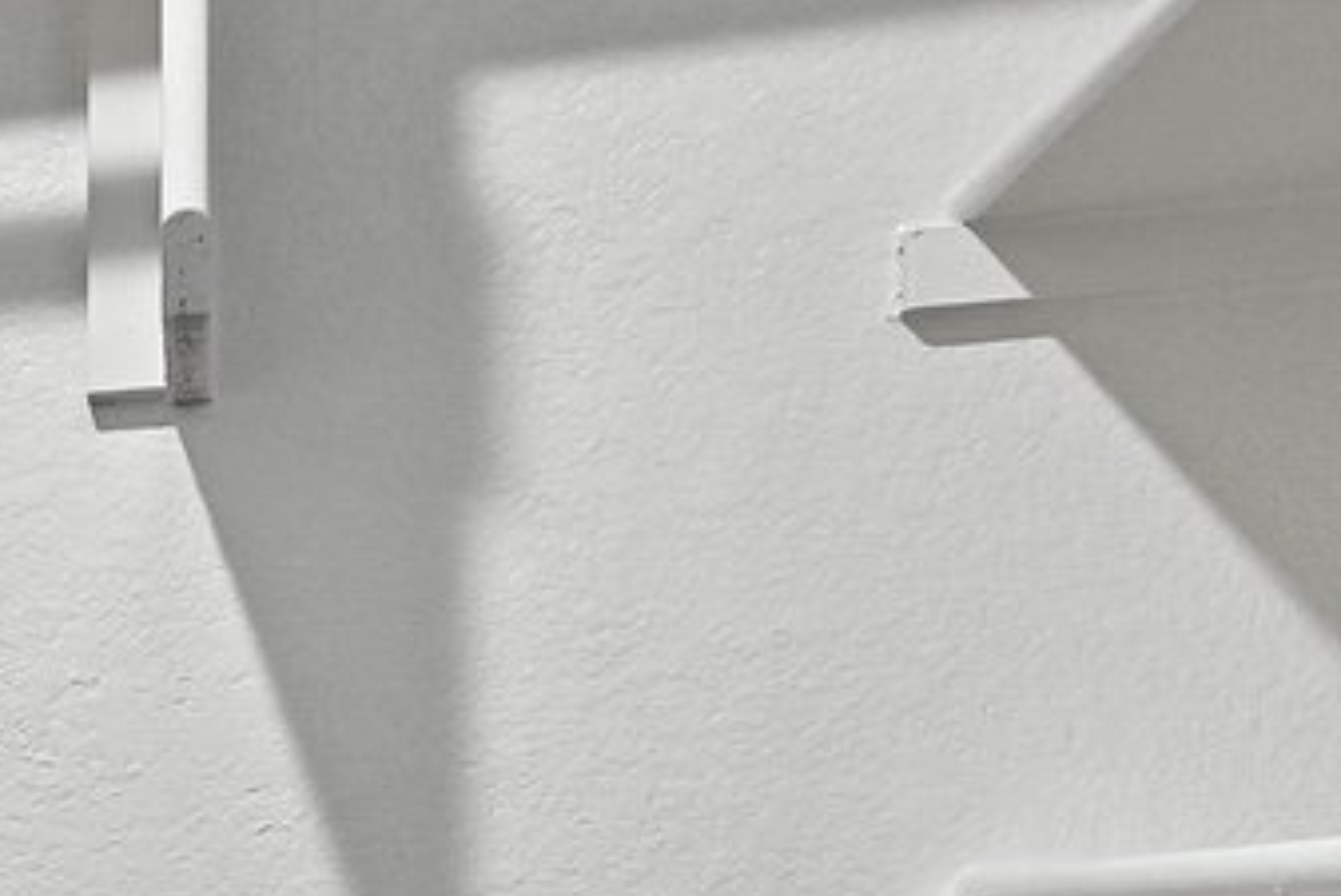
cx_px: -1305
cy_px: 954
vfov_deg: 15.7
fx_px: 3167
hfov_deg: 17.5
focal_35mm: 85
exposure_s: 1/15
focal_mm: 14
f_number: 8
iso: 400
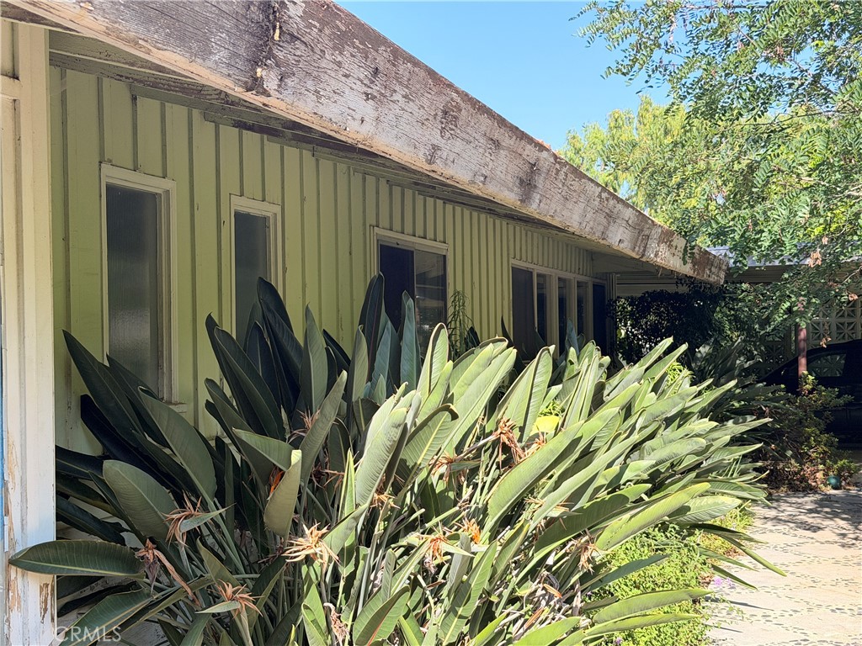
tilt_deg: +1.2
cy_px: 323
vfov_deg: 30.3
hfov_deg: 39.7
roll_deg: +1.5
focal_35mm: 48
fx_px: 1195
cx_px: 431
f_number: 1.78
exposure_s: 1/1000
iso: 80
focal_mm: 6.76
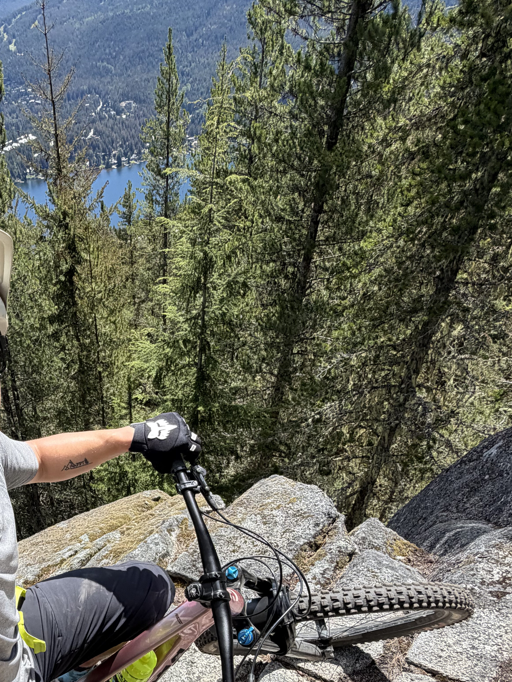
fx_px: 513
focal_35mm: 26
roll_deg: +9.9
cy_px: 512
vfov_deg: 63.3
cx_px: 70
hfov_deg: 48.5
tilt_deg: -44.8
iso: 40
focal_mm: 2.22
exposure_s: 1/686
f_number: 2.2
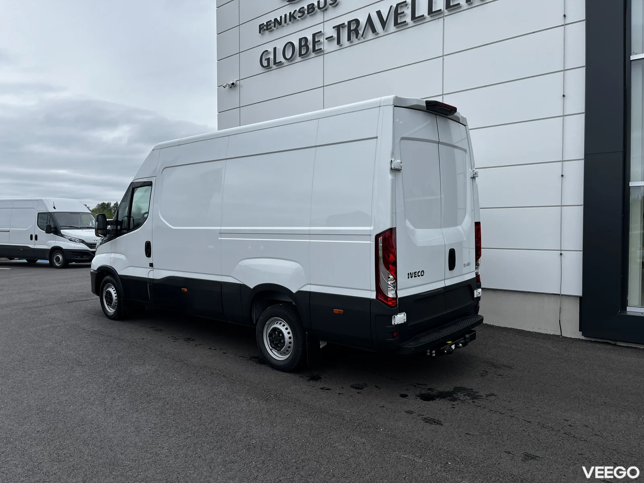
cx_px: 322
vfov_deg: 53.1
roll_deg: -0.4
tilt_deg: -3.8
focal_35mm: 26
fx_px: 484
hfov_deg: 67.3
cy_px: 242
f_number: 1.6
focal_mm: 5.1
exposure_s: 1/1497
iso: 50
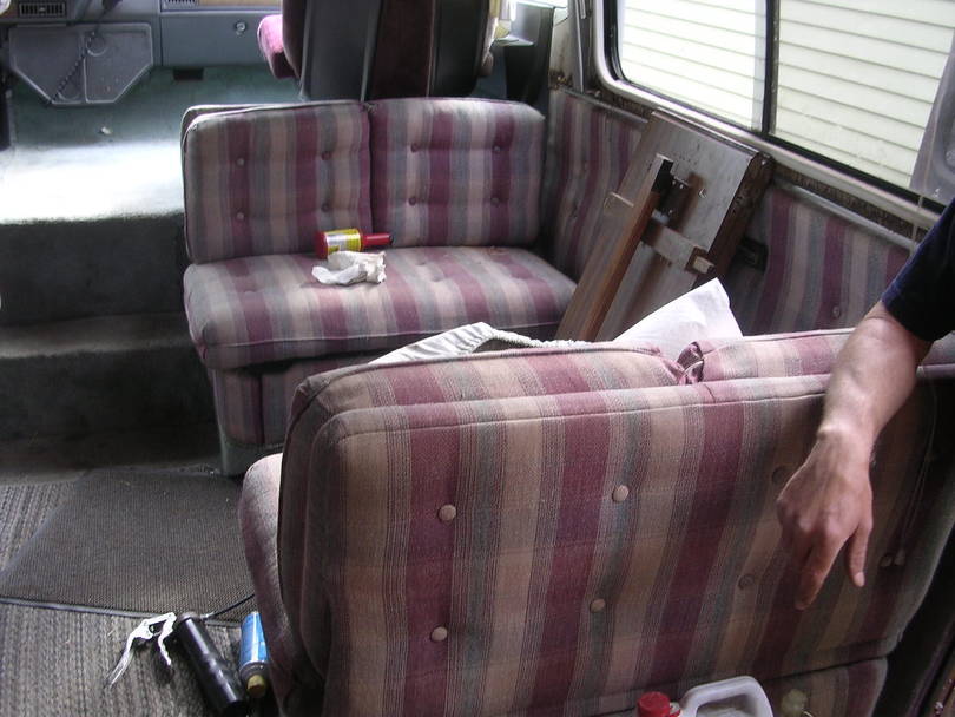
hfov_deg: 49.0
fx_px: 1049
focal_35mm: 38
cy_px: 358
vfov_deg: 37.7
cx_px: 478
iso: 100
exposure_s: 1/49.8
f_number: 2.8
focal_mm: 5.8
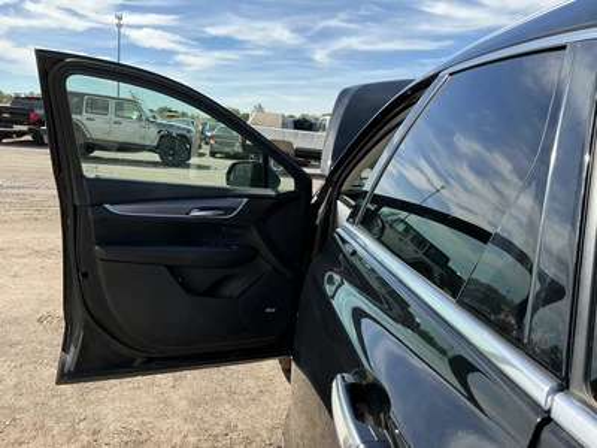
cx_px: 298
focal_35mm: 28
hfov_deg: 63.4
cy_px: 224
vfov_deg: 49.7
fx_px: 483
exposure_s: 1/978
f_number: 1.8
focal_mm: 3
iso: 25
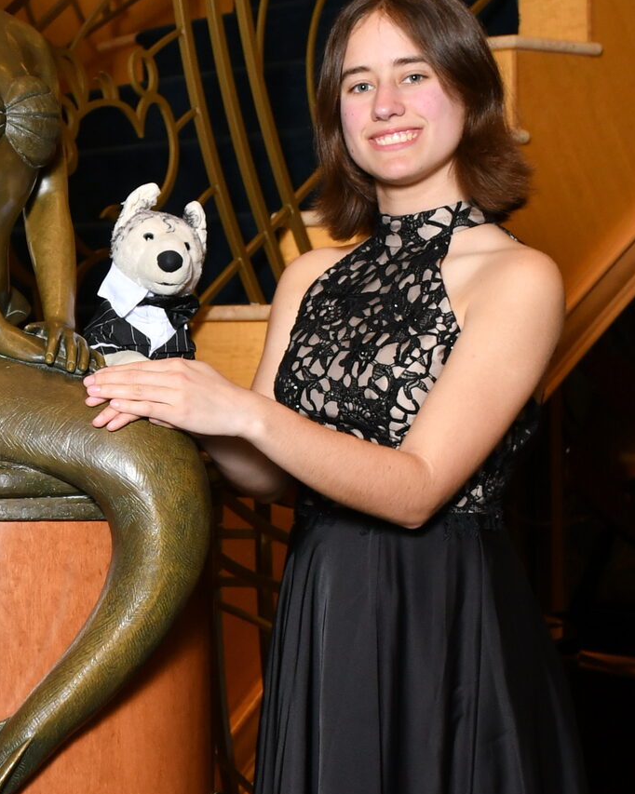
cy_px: 257
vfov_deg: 18.6
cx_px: -48
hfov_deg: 14.6
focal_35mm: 103
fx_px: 2421
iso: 400
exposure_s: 1/125
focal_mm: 26
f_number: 5.6
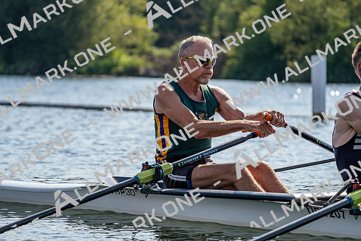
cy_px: 120
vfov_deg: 6.9
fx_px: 2006
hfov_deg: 10.3
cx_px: 180
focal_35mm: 200
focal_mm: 200
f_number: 5.6
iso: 200
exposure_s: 1/1600
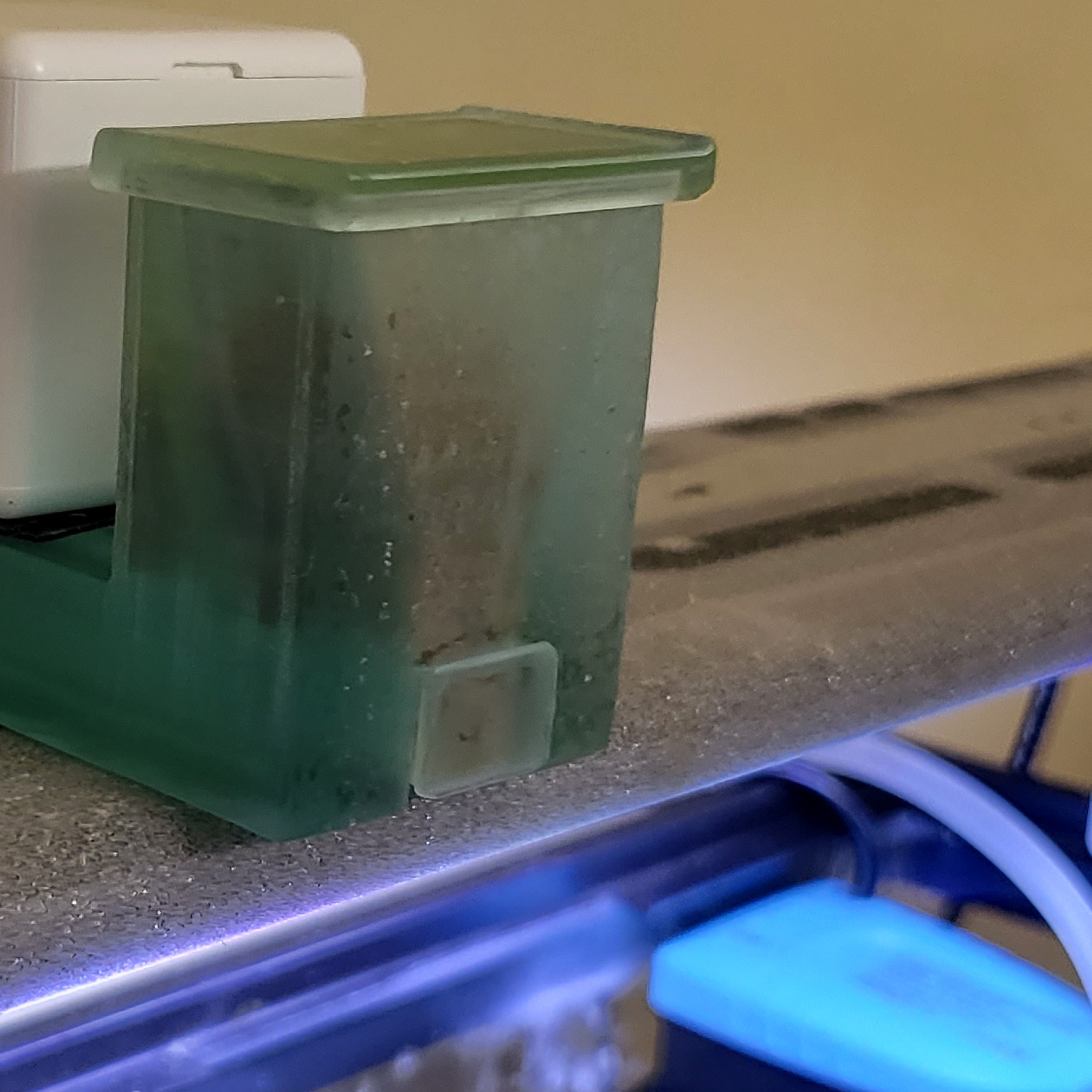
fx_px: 2427
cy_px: 593
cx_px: 102
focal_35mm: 68
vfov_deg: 25.3
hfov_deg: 24.6
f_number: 1.8
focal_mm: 4.25
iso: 200
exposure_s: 1/40
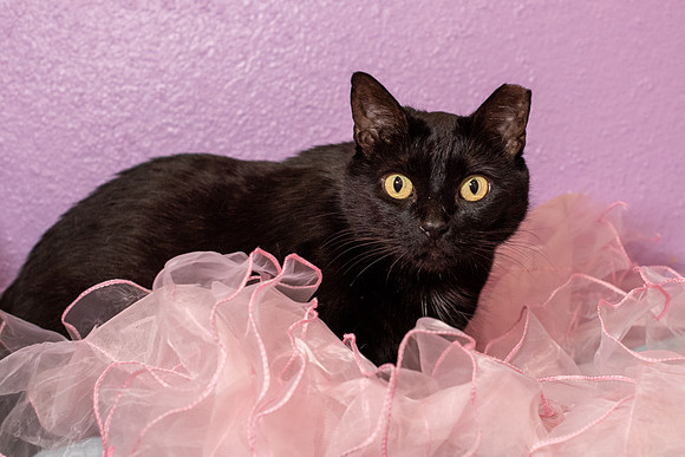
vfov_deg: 19.3
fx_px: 1346
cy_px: 207
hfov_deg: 28.4
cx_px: 442
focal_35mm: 71
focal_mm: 50
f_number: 5
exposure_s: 1/100
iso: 2800
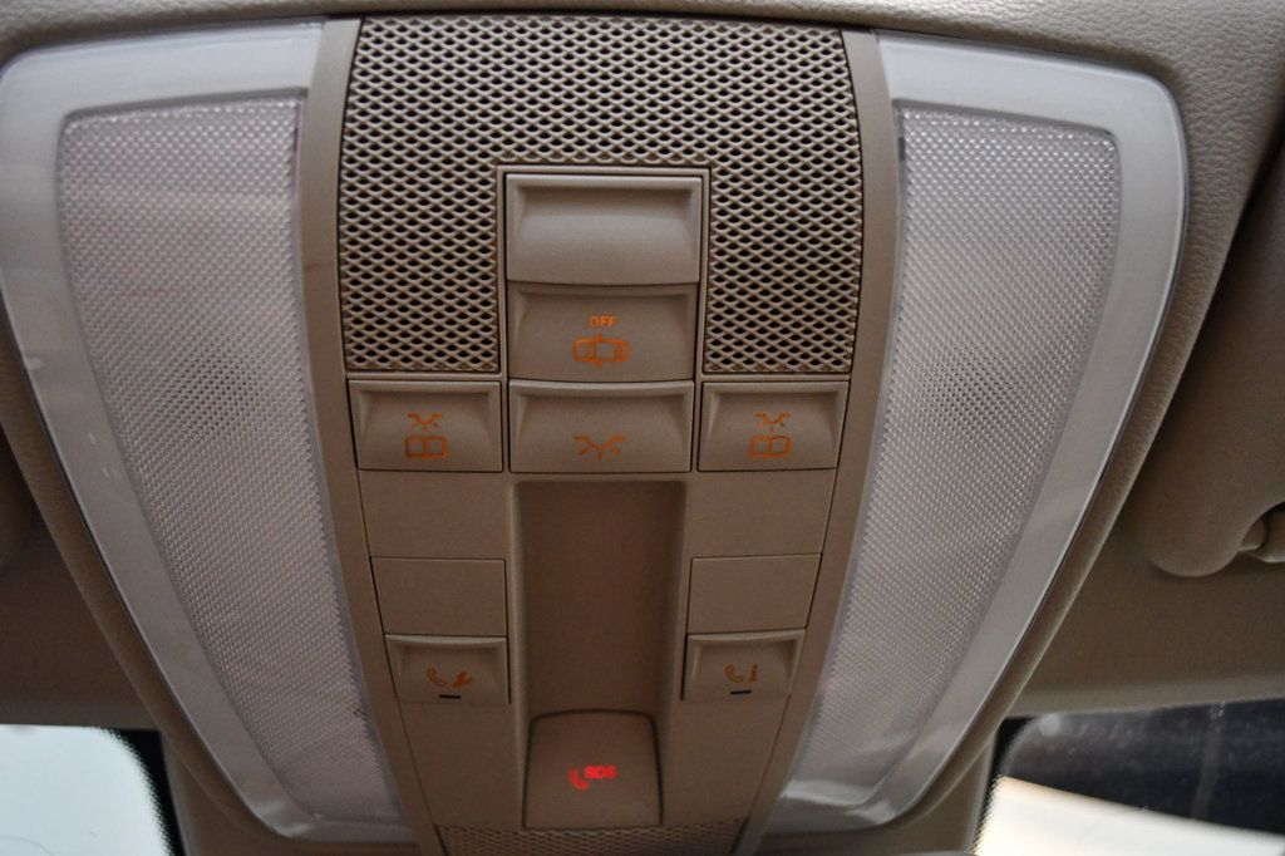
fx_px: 1070
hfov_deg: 61.9
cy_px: 428
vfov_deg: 43.6
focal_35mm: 30
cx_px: 642
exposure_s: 1/100
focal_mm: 20
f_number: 3.8
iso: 3200
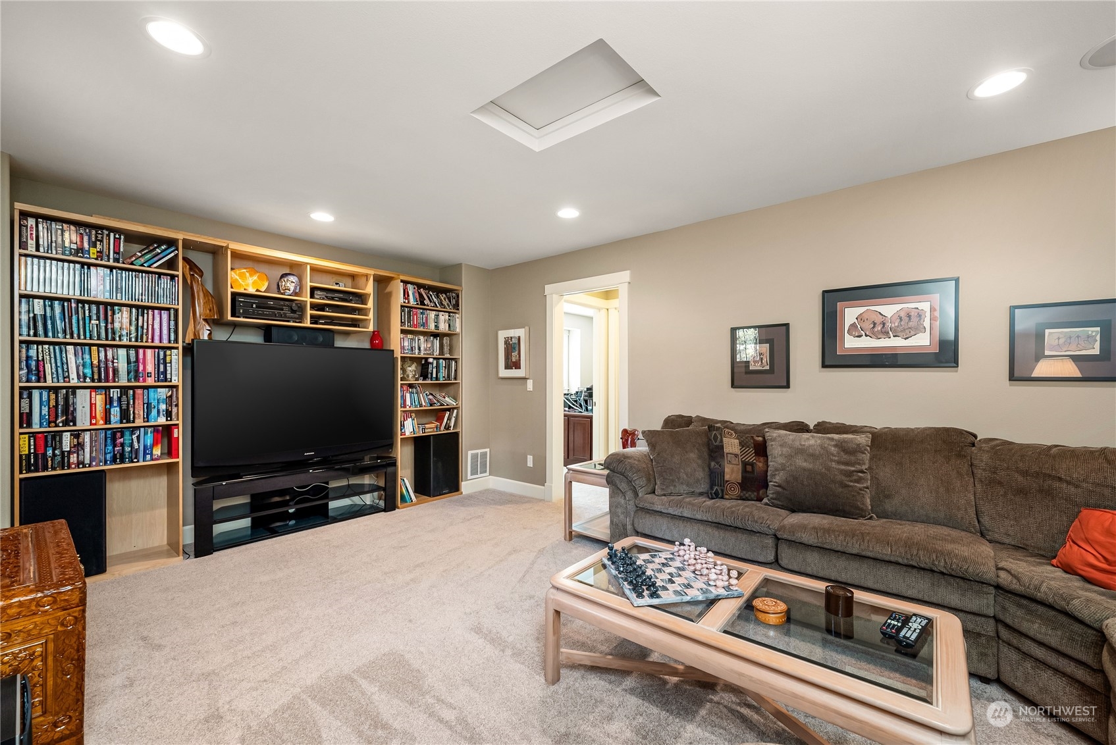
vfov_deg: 81.3
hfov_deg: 104.2
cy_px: 372
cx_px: 558
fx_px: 434
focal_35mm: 14
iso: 250
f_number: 9
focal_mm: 14
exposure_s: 1/6
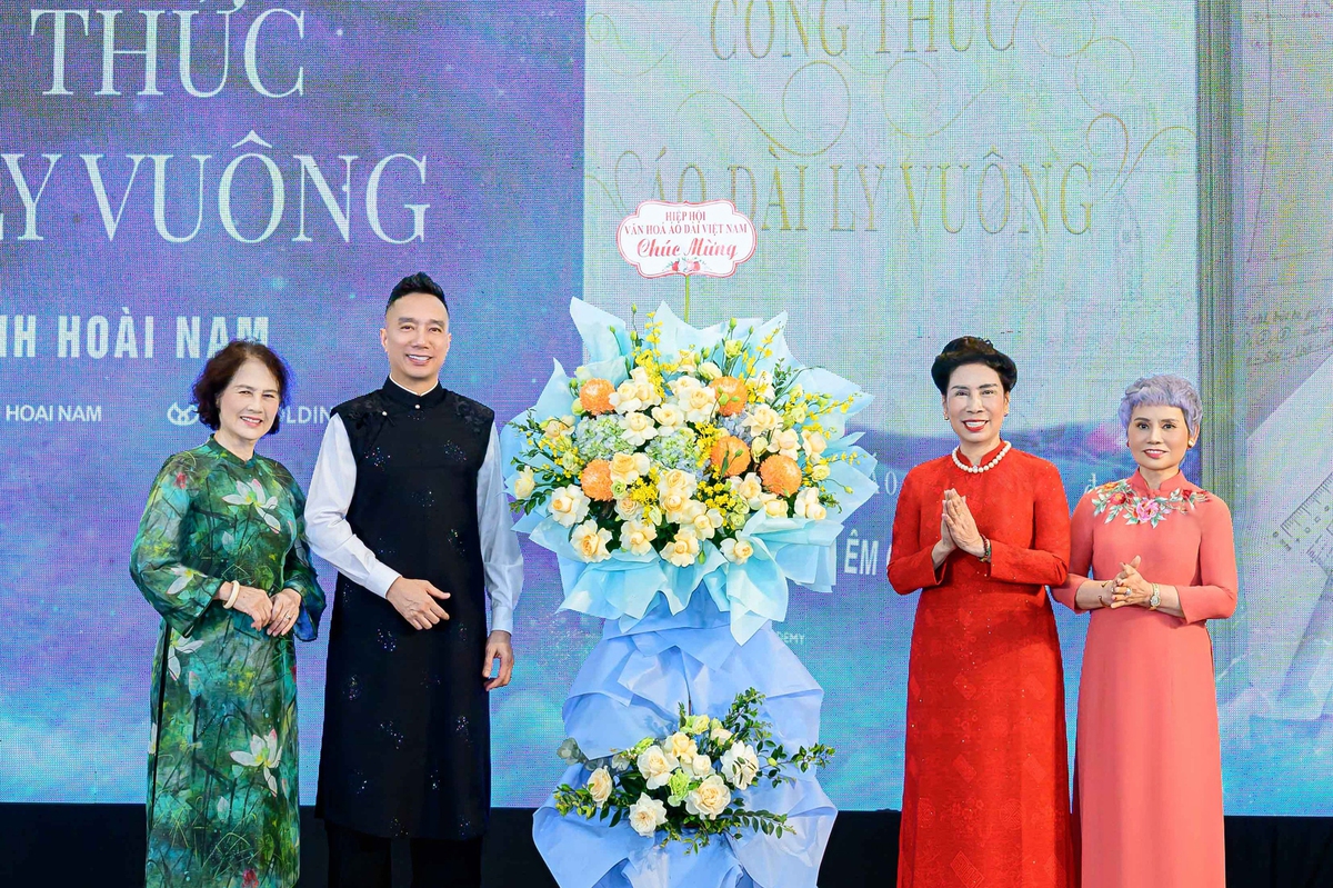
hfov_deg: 41.1
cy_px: 444
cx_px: 666
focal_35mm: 48
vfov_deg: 28.1
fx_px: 1777
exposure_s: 1/125
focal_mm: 32
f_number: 4.5
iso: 400
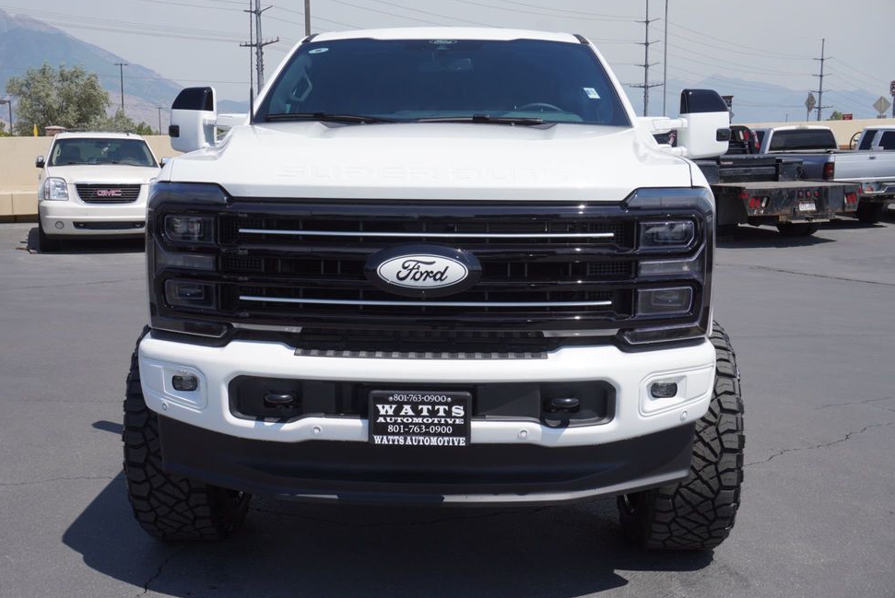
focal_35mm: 40
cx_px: 424
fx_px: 983
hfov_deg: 48.9
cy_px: 307
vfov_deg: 33.8
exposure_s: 1/320
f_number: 8
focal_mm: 25
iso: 100
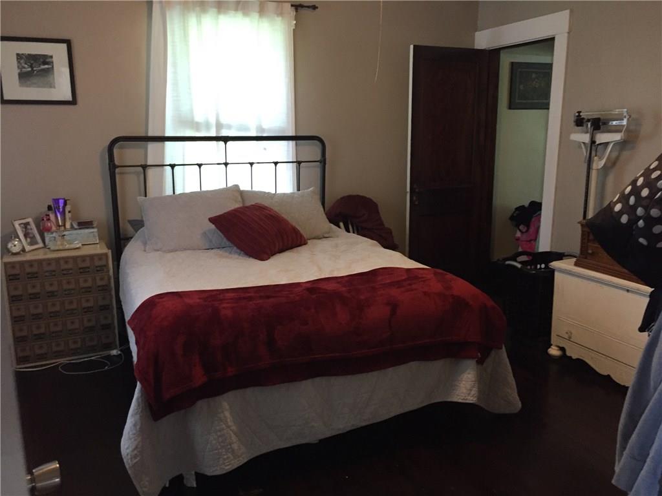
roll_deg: +0.3
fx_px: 555
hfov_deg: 61.7
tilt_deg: -11.5
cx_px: 331
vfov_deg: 48.2
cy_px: 248
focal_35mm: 29
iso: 200
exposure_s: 1/30
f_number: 2.2
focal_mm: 4.15
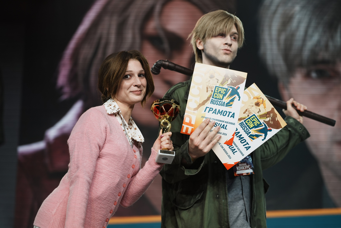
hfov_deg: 22.9
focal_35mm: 89
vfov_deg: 15.4
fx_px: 843
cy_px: 114
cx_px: 170
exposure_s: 1/1000
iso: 400
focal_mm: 89
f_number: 2.8
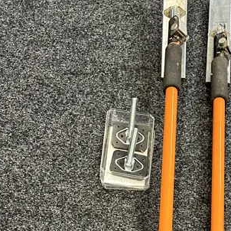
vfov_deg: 21.6
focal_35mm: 72
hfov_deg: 23.7
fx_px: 544
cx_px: 175
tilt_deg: -62.3
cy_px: 304
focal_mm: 6.86
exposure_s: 1/50
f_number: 1.78
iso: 320
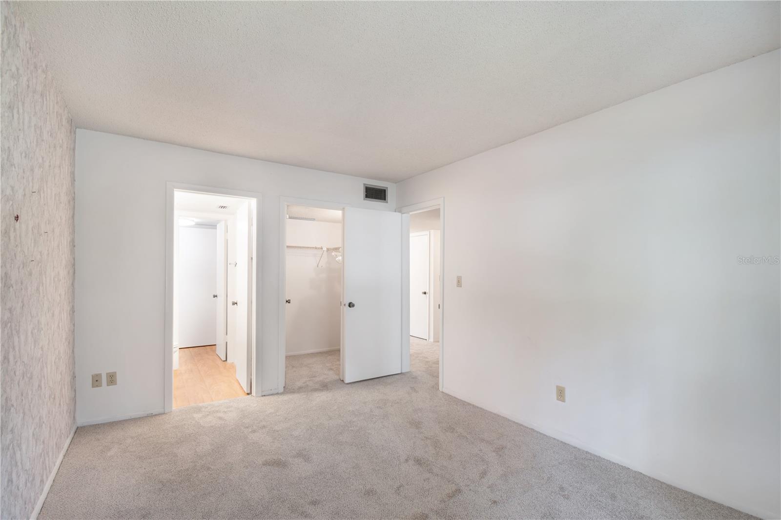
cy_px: 260
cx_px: 390
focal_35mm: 15
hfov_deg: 100.4
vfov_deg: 77.3
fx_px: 325
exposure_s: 1/5
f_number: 9
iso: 250
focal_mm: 10
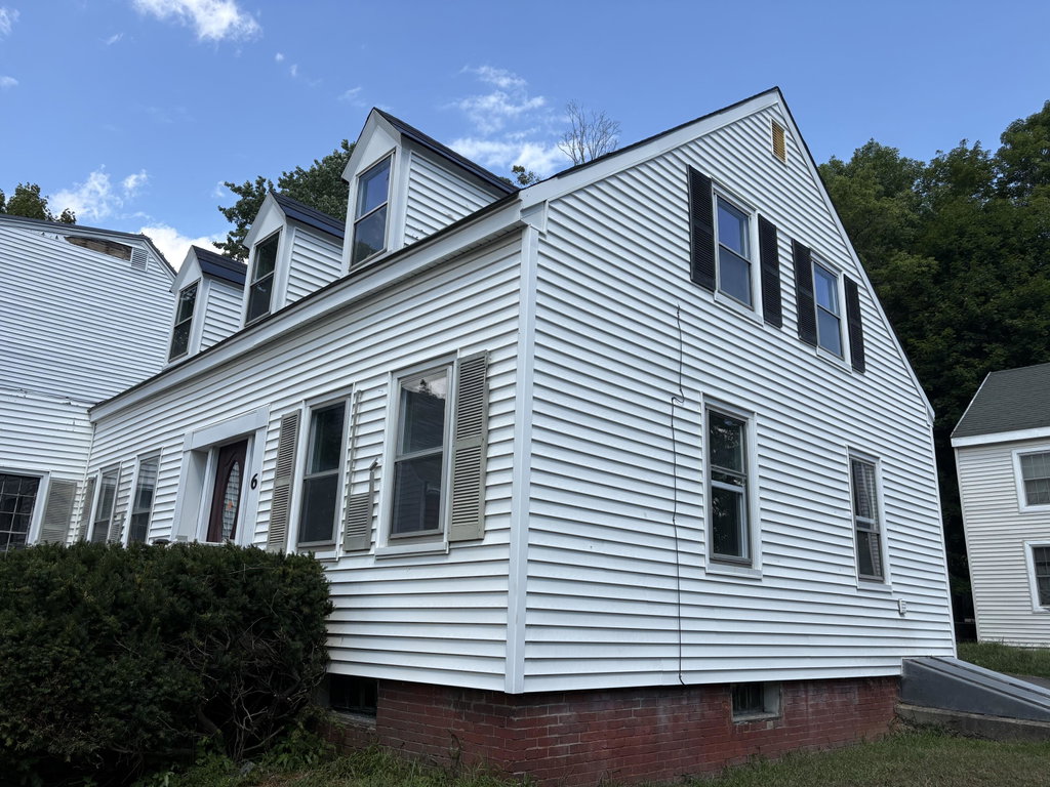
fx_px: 789
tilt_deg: +17.1
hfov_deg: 67.3
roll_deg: -1.7
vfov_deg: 53.1
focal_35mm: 26
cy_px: 394
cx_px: 525
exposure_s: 1/2364
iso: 50
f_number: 1.6
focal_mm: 5.96
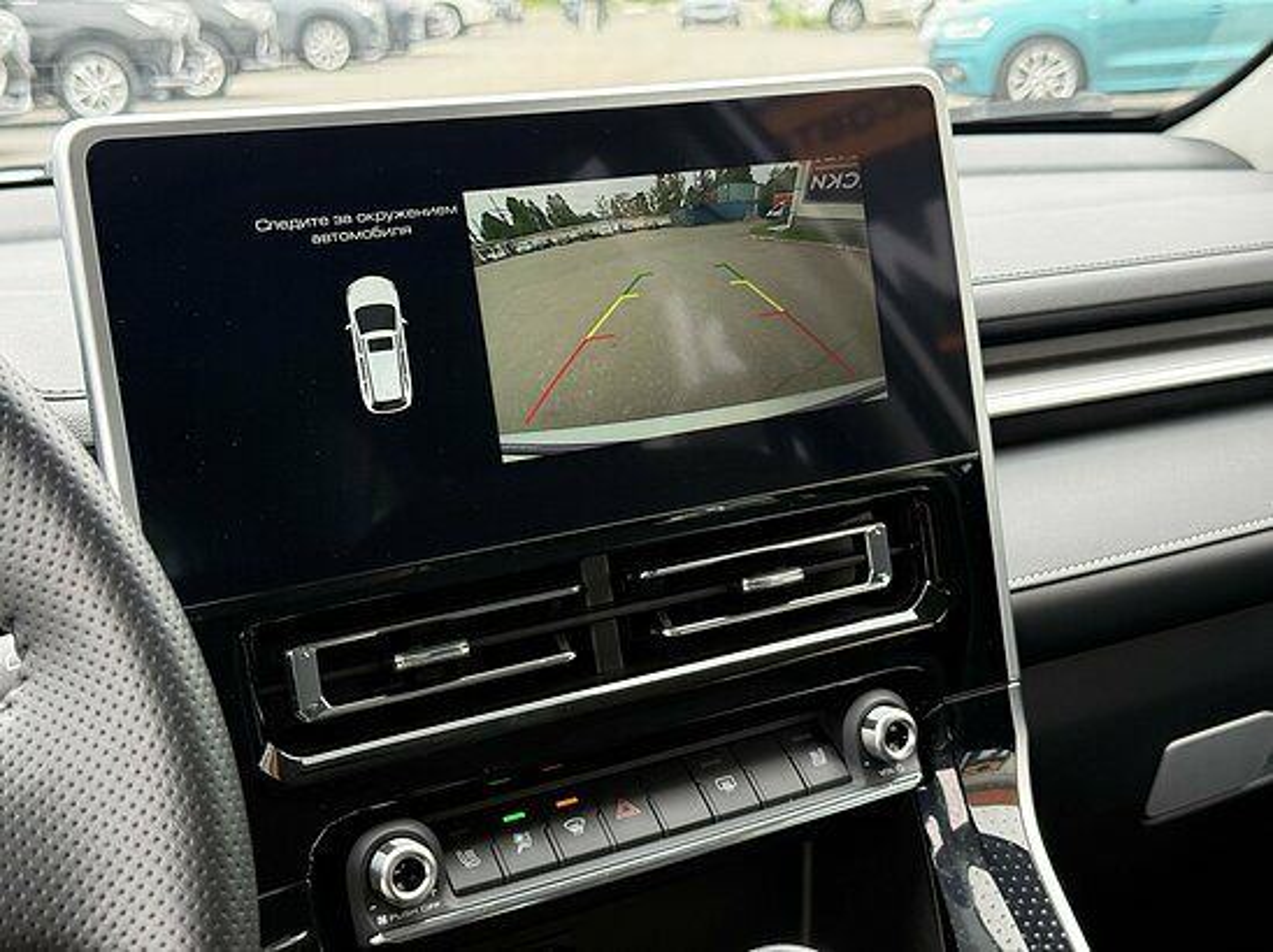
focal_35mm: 48
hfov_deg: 39.7
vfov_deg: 30.2
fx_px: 1764
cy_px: 476
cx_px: 636
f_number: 1.78
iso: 200
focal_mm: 6.76
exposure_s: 1/240
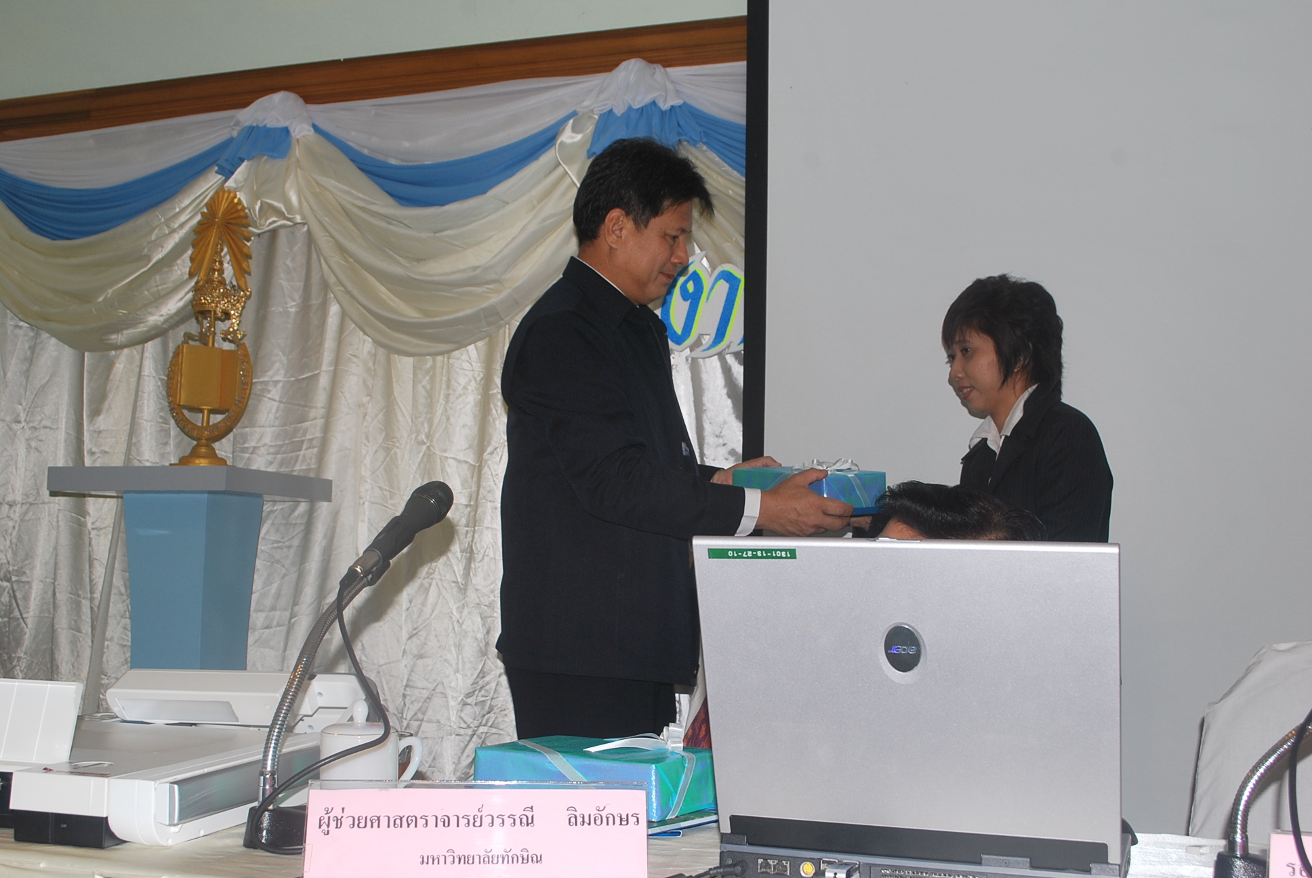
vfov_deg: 32.0
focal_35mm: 42
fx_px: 1532
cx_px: 656
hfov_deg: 46.3
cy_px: 439
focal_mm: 28
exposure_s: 1/10
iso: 200
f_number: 9
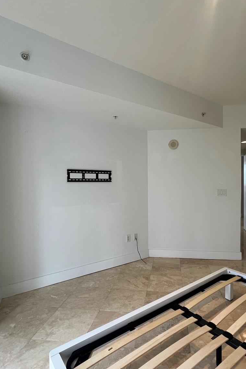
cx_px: 148
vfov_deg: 86.9
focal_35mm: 19
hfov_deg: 63.9
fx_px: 195
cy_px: 187
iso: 64
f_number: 1.8
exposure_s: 1/120
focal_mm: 1.57
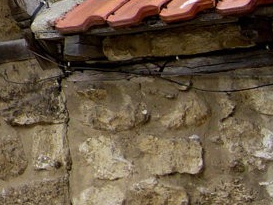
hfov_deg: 11.6
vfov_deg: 9.5
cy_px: -72
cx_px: -261
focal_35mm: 154
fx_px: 1215
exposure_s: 1/200
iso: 80
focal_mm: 5.8
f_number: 2.8
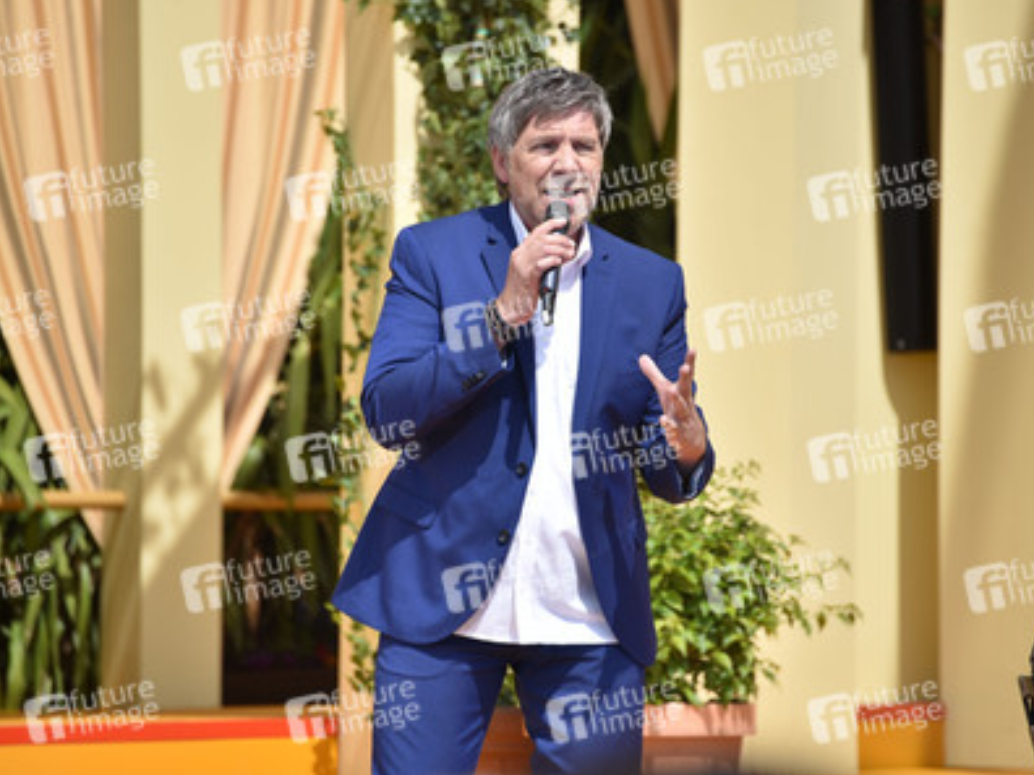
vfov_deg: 4.5
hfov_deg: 6.0
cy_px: 386
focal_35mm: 328
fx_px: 9798
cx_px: 544
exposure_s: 1/640
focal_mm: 300
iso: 125
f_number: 5.6
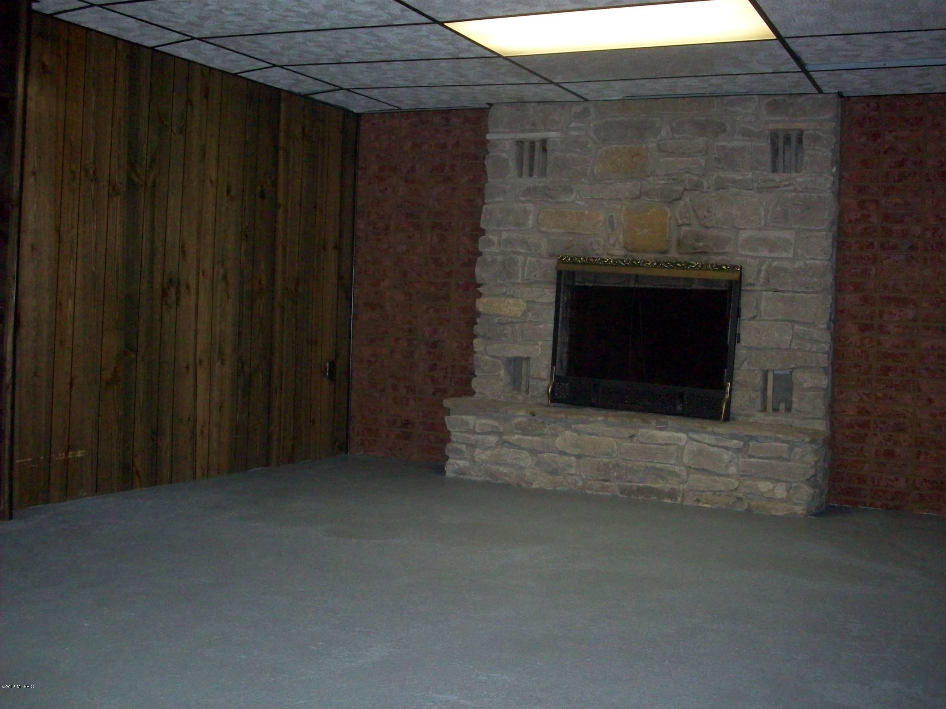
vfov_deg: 38.7
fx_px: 1011
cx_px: 473
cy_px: 354
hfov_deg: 50.1
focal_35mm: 37
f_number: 2.8
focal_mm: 6.2
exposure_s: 1/45
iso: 200
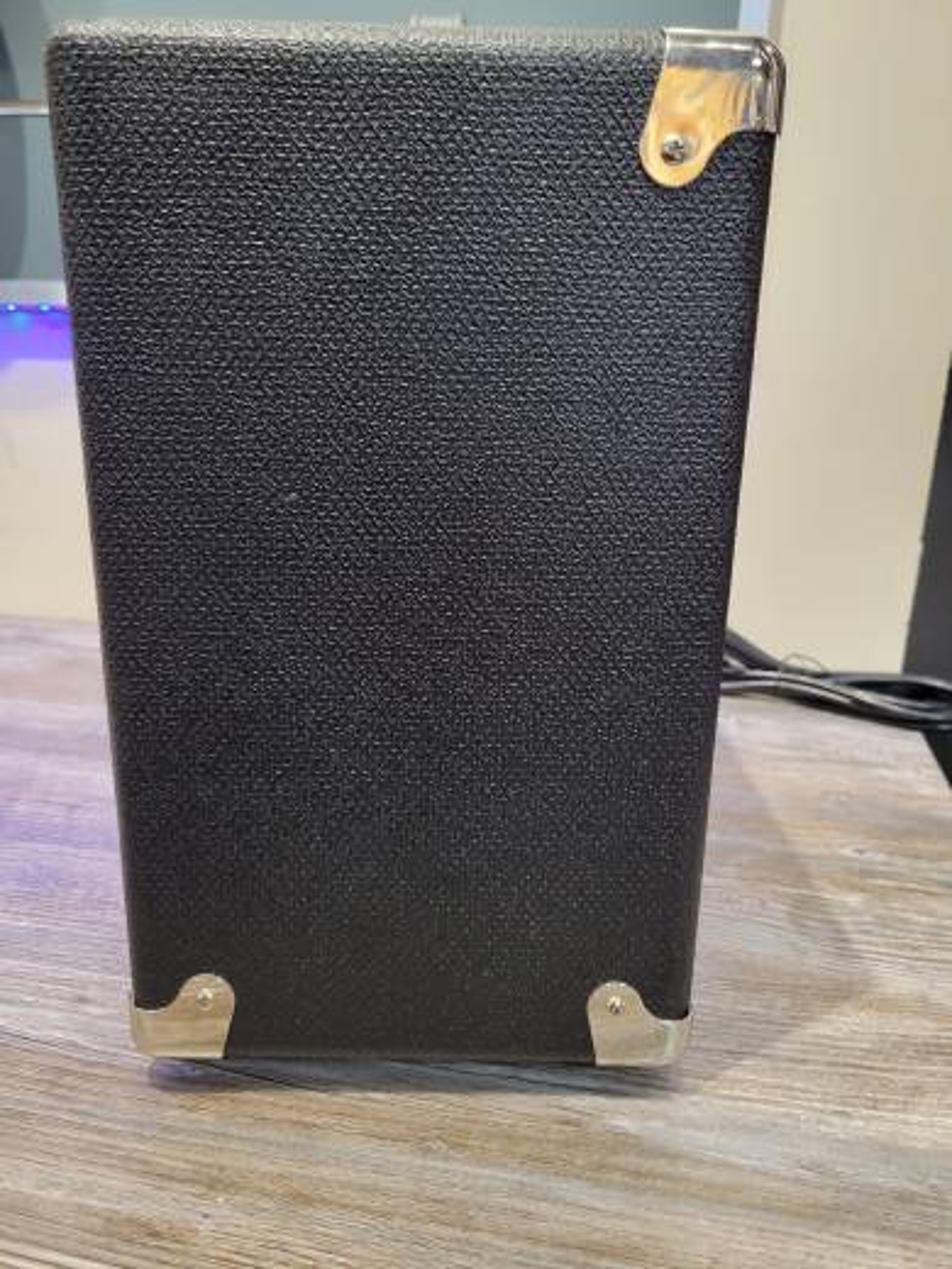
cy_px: 634
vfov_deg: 67.3
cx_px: 476
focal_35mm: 26
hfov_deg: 53.1
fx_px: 953
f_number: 1.8
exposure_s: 1/60
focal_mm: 5.4
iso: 200
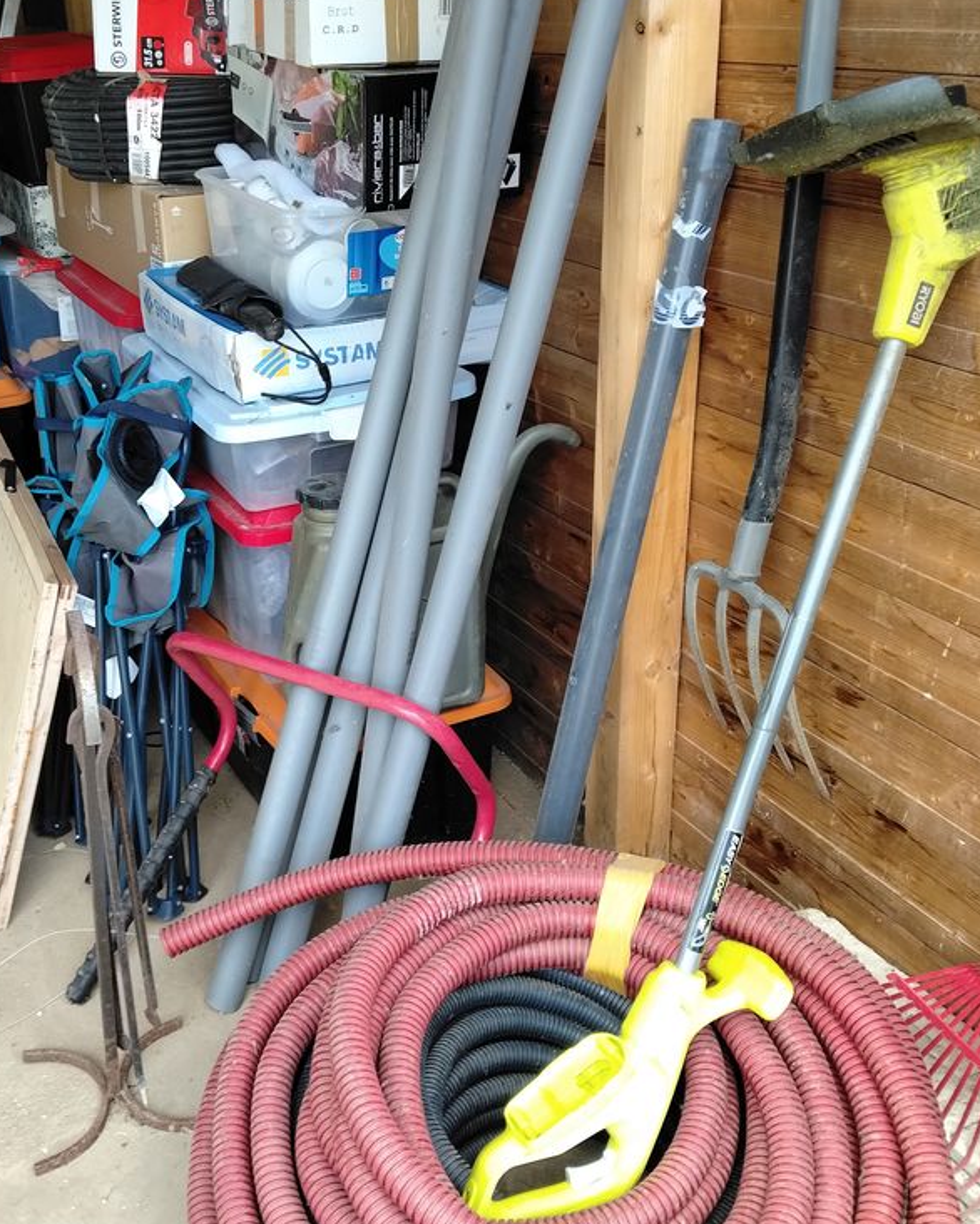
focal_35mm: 36
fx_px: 1305
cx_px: 358
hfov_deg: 40.8
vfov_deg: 50.3
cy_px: 605
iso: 216
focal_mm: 4.05
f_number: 1.8
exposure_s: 1/50
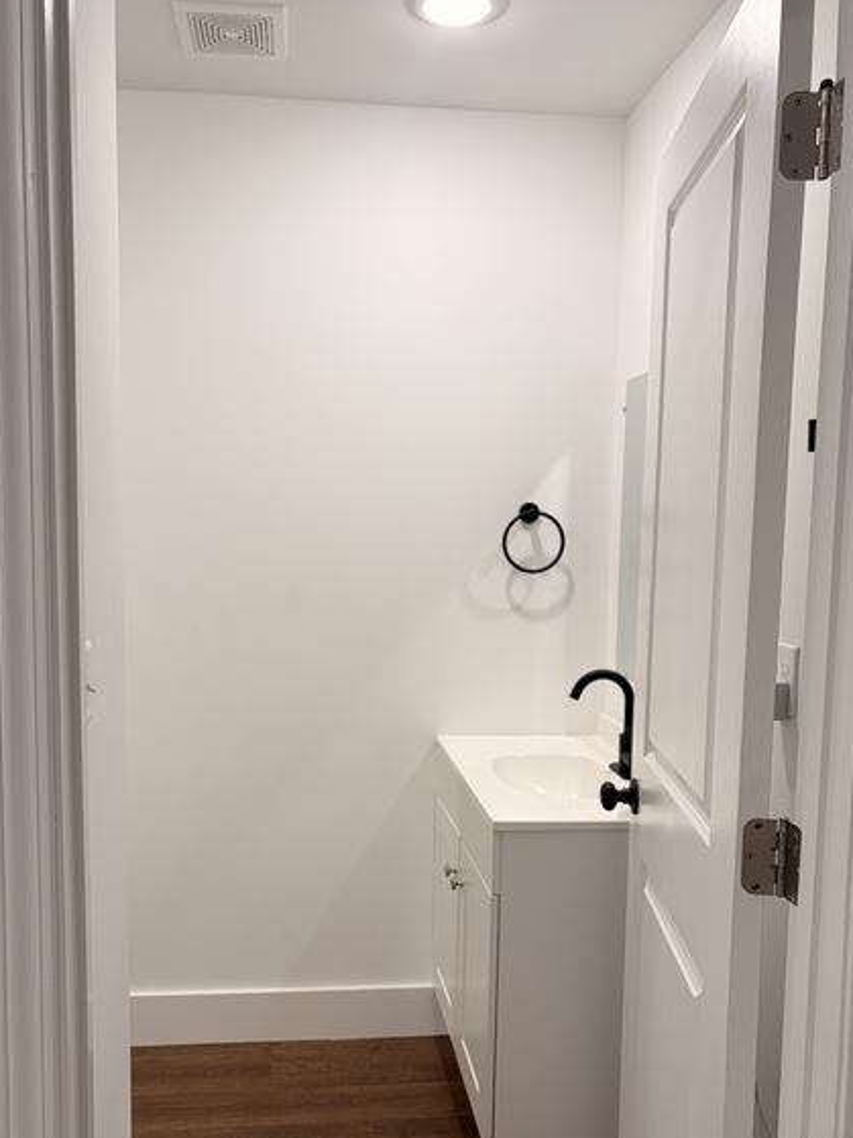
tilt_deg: -5.4
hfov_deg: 45.4
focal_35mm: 31
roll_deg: -1.0
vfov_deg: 58.2
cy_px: 626
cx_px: 403
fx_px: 1019
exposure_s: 1/120
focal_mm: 5.96
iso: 125
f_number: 1.6
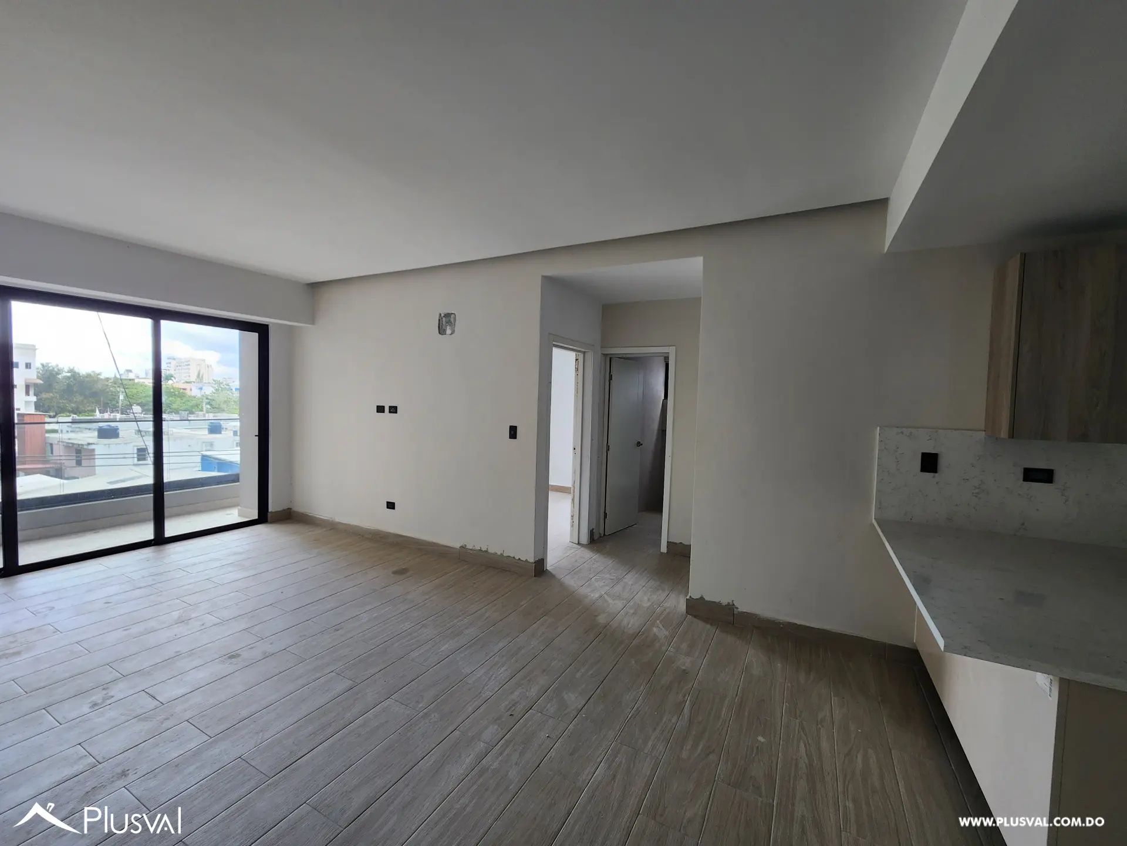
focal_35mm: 13
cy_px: 423
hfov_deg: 106.2
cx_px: 564
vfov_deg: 89.9
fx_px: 423
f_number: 2.2
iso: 80
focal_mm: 2.2
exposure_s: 1/60
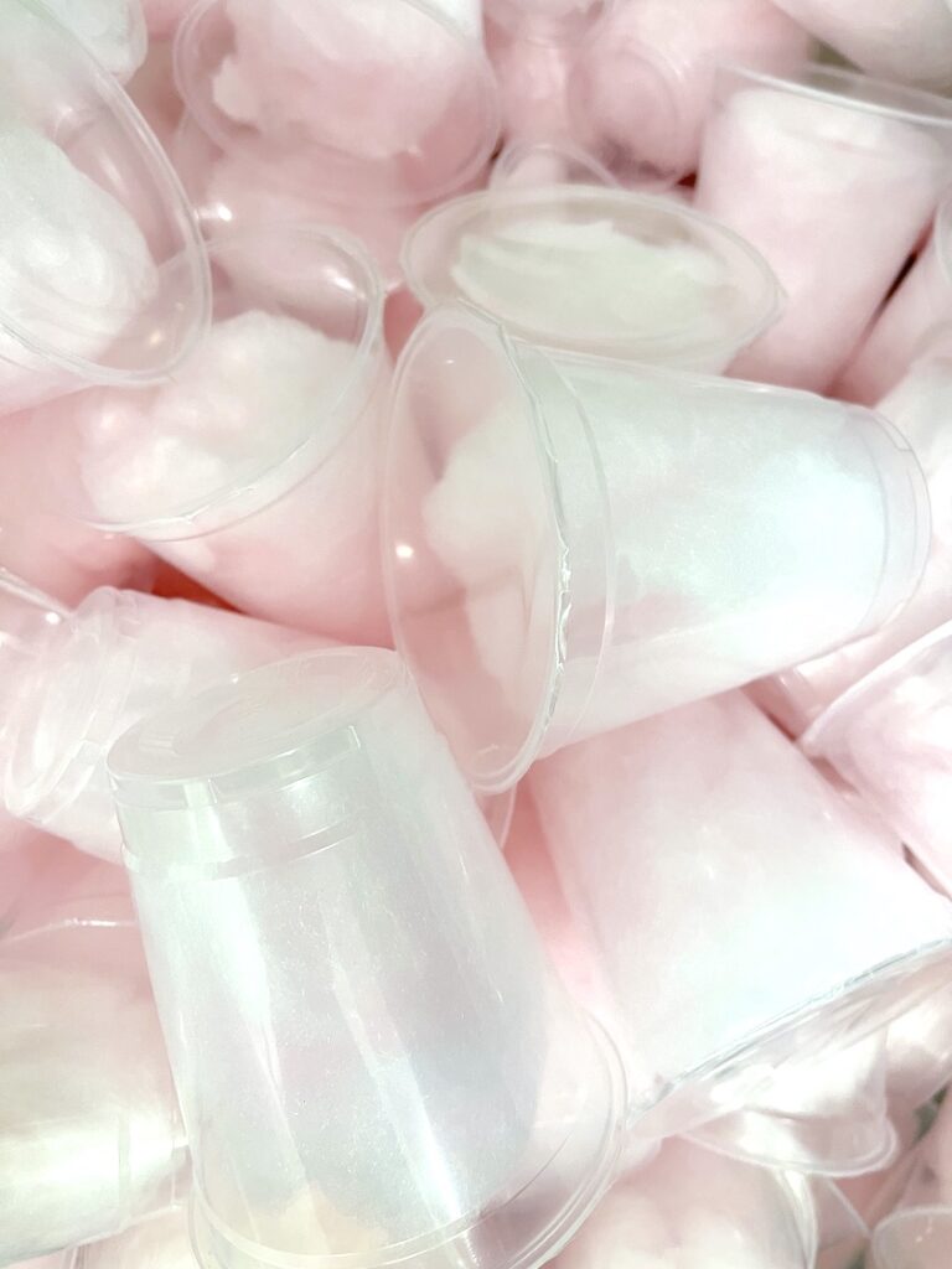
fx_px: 953
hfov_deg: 53.1
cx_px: 476
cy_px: 634
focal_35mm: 26
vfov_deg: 67.3
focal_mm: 5.1
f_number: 1.6
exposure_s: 1/50
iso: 160
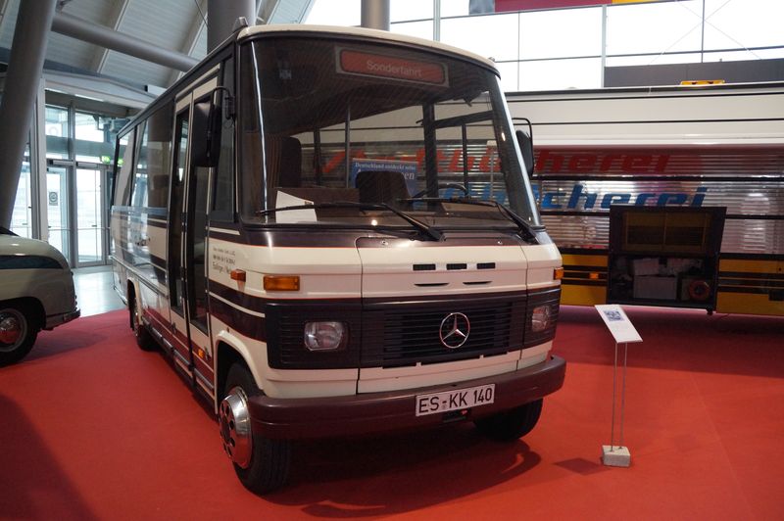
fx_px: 588
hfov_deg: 67.4
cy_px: 260
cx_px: 392
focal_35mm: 27
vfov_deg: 47.9
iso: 1600
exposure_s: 1/160
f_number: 4
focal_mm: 18
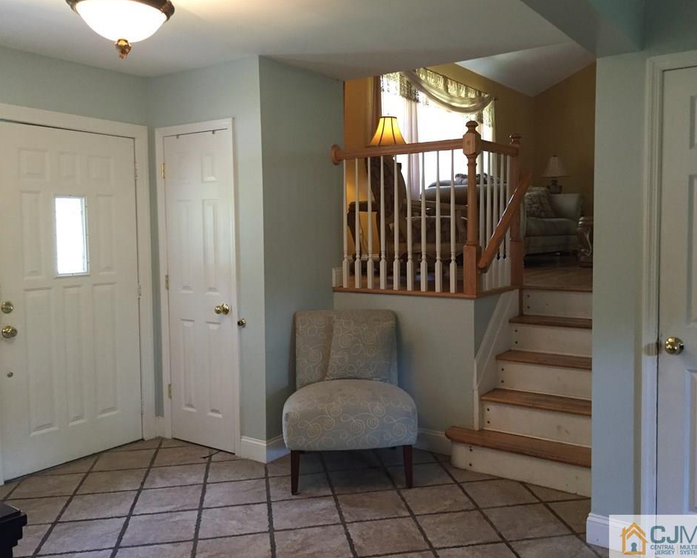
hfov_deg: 57.1
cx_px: 379
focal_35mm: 31
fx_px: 639
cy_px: 275
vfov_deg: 47.1
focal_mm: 4.15
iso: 200
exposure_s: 1/30
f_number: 2.2
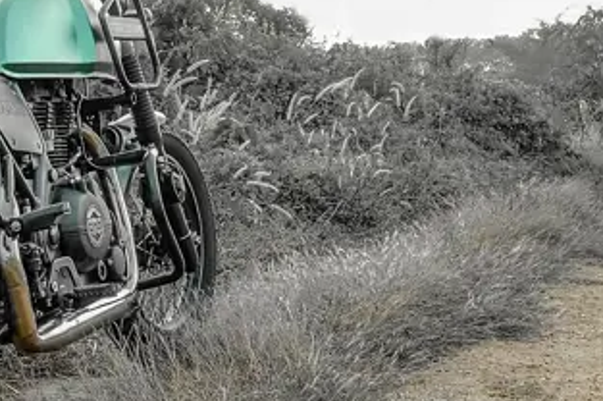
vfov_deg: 17.9
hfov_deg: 26.1
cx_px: 108
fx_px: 1272
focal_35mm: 76
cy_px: 178
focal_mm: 12.2
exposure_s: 1/60
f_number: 11
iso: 800
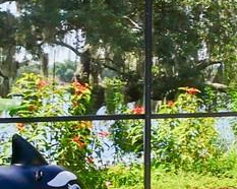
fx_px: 659
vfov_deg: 16.3
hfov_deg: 12.8
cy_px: 69
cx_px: 635
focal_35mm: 94
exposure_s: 1/250
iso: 200
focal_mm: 7
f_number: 6.3
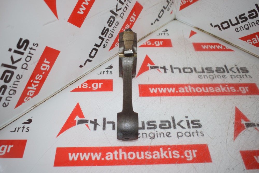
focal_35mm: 36
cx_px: 130
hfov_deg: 53.1
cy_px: 86
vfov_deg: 36.9
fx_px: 259
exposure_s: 1/160
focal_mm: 24
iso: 500
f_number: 3.8
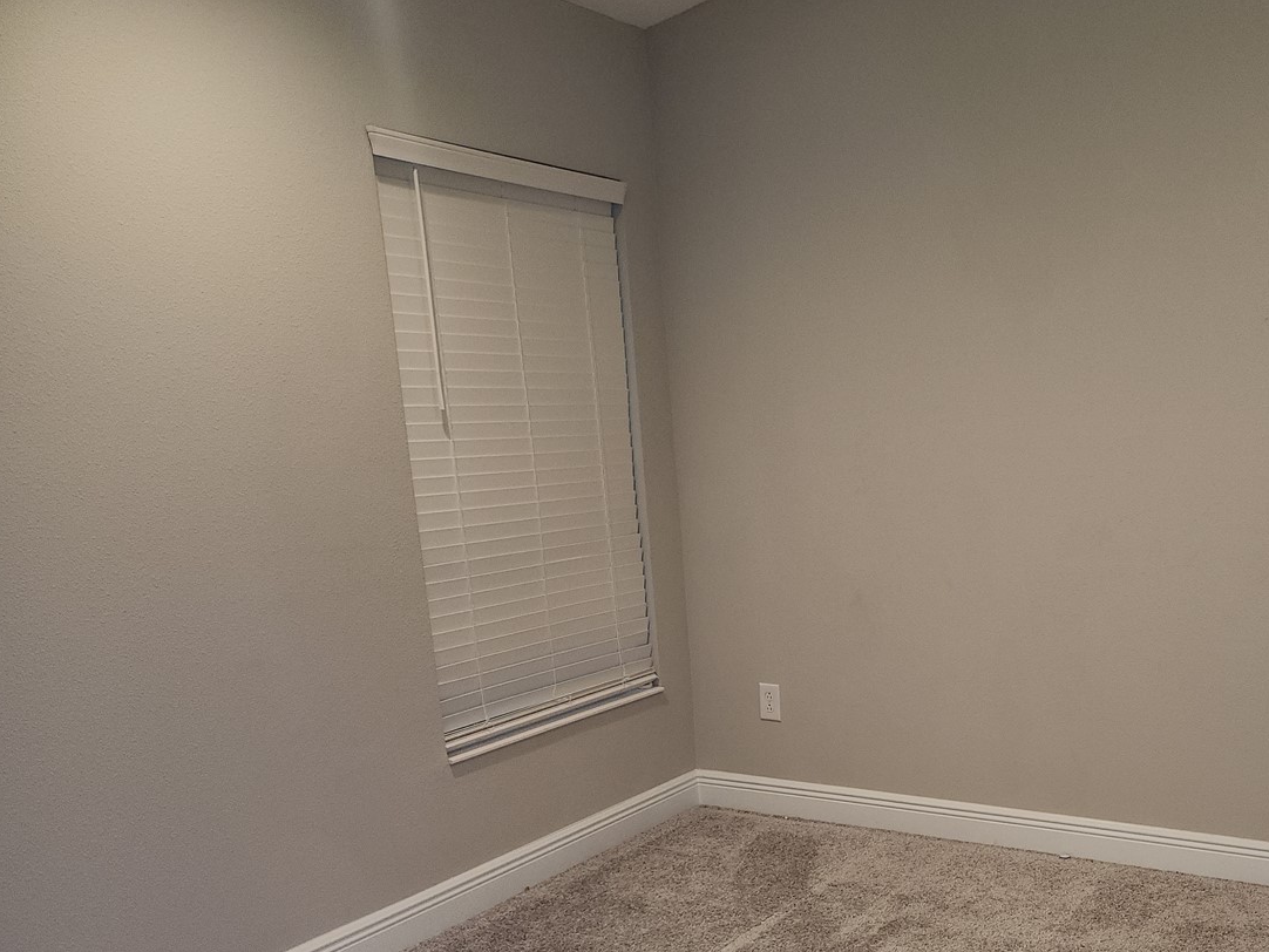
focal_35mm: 34
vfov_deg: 40.9
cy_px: 682
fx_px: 1247
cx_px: 924
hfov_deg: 52.0
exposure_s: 1/30
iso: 100
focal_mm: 5.4
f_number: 1.8
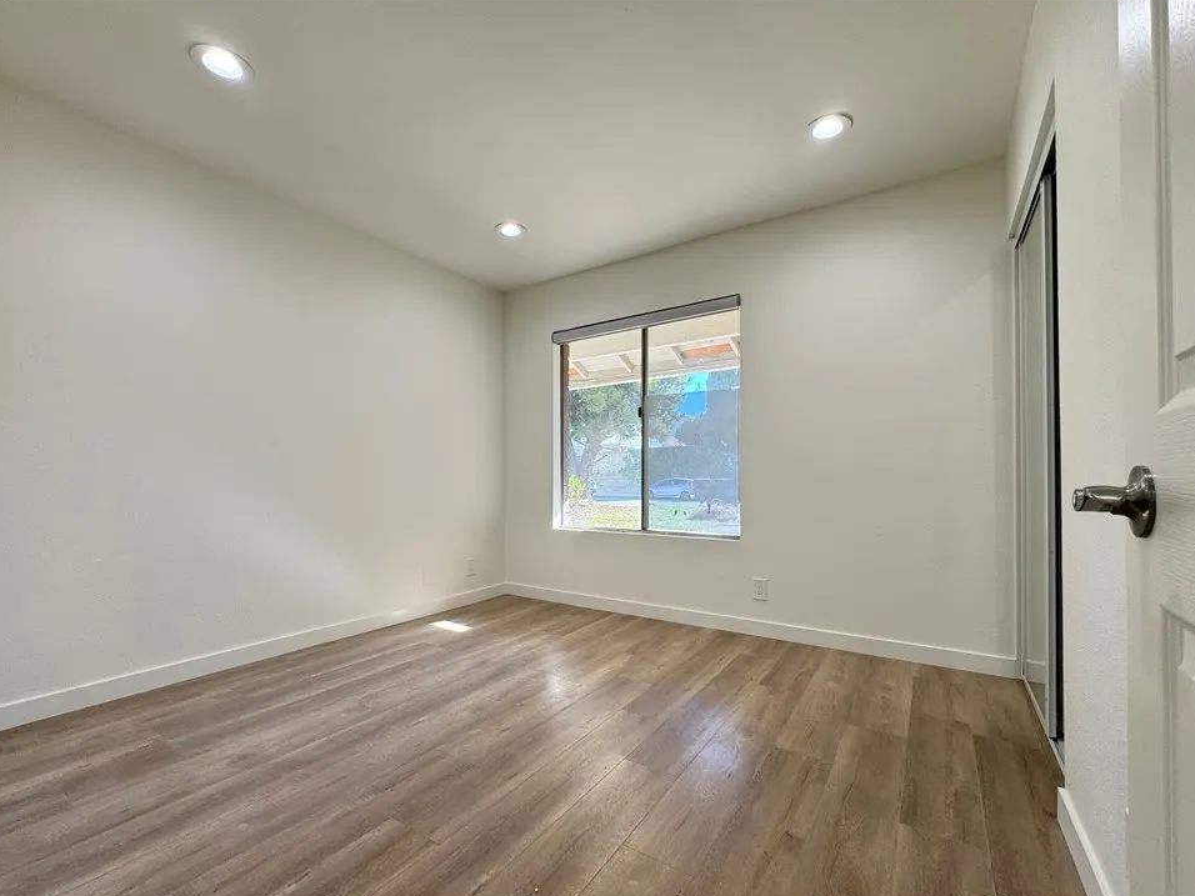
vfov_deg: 81.7
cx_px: 594
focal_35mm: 15
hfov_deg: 98.2
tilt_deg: +0.3
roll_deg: -0.2
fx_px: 518
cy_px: 472
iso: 50
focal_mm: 2.22
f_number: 2.2
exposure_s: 1/120
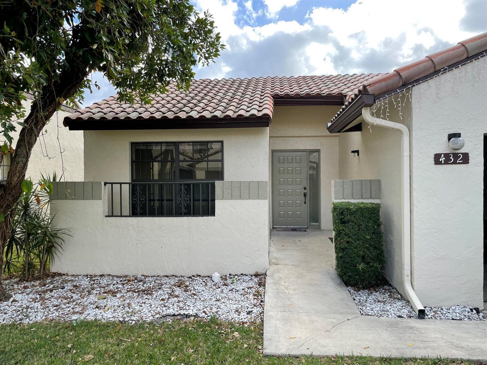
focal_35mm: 26
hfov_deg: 67.3
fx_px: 366
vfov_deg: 53.1
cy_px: 182
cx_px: 244
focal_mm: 4.2
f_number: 1.6
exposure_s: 1/924
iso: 32
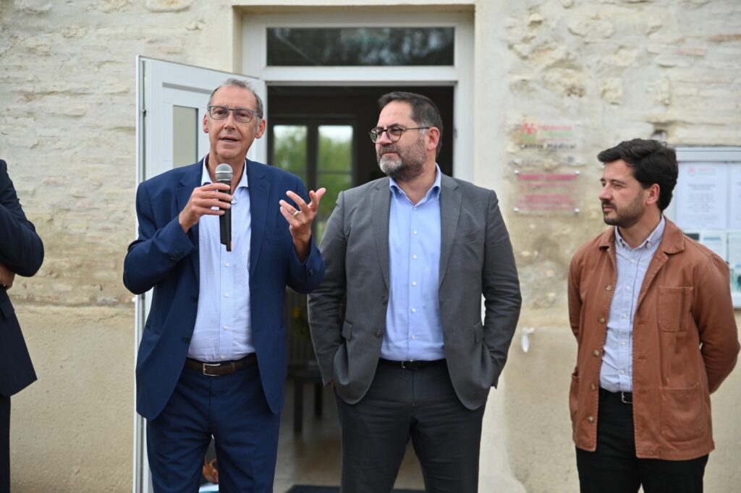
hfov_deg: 28.9
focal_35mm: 70
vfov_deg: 19.4
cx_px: 370
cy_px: 246
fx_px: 1440
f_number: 2.8
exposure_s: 1/2000
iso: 500
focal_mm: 70
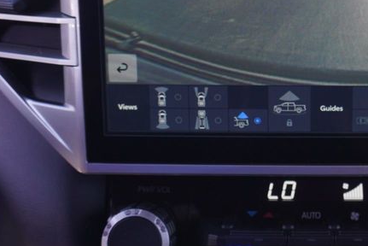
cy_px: 28
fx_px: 583
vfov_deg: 23.2
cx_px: 318
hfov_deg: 33.5
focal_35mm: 57
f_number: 4
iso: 160
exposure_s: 1/60
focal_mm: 16
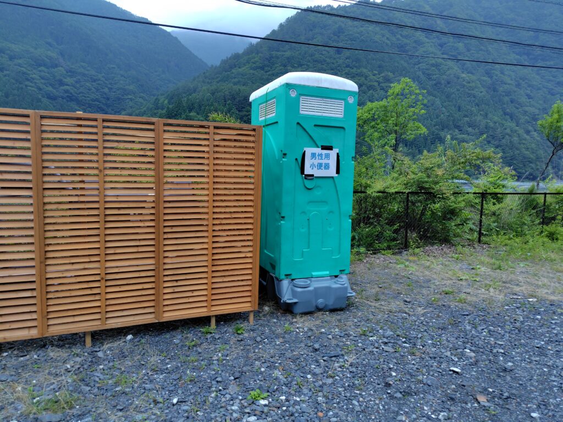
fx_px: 374
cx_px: 282
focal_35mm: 23
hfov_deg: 73.9
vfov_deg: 58.9
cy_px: 211
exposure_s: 1/50
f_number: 1.9
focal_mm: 5.6
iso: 174
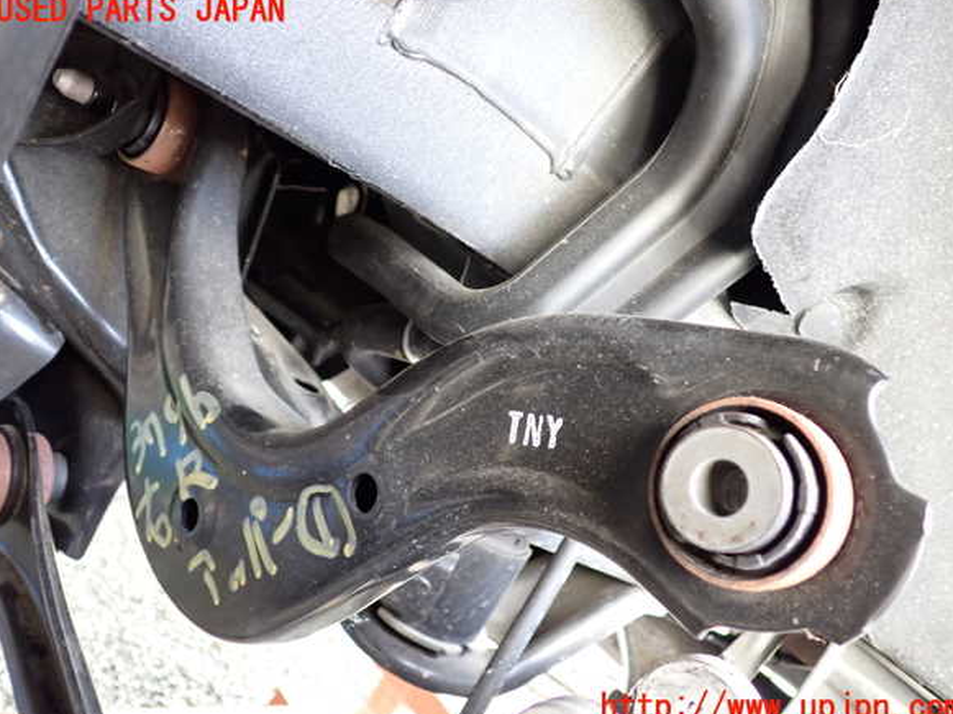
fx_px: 853
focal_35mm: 31
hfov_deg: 58.4
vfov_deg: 45.4
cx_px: 479
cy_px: 359
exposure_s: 1/30
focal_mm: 5.4
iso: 400
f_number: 2.3
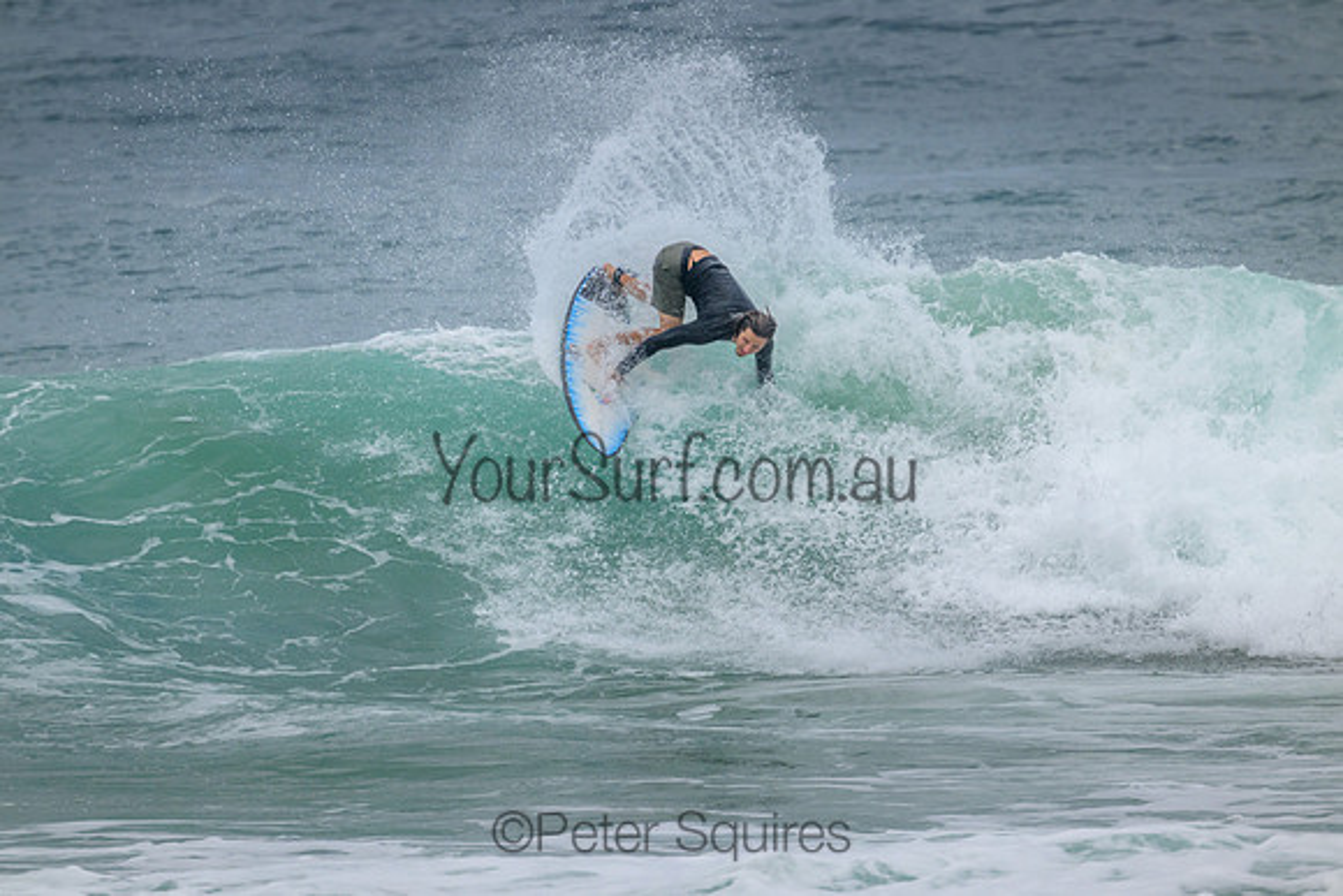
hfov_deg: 2.6
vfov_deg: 1.7
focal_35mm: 800
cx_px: 672
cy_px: 448
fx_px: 29850
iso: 800
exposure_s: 1/2000
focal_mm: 800
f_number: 11
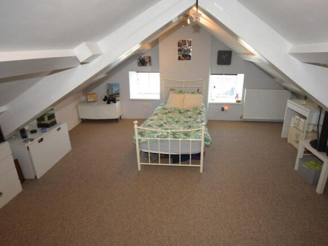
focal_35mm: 20
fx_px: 189
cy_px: 124
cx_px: 179
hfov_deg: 81.6
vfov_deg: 66.0
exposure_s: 1/100
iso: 800
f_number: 5
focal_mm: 12
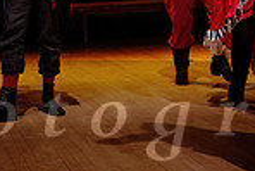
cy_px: -86
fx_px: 1085
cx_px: 181
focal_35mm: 153
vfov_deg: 8.8
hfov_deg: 13.4
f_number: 2.8
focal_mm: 33.5
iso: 1600
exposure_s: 1/320
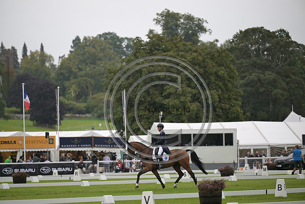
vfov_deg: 6.9
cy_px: 102
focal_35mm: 200
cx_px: 152
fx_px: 1695
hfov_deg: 10.3
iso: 400
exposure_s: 1/1250
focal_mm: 200
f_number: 3.2
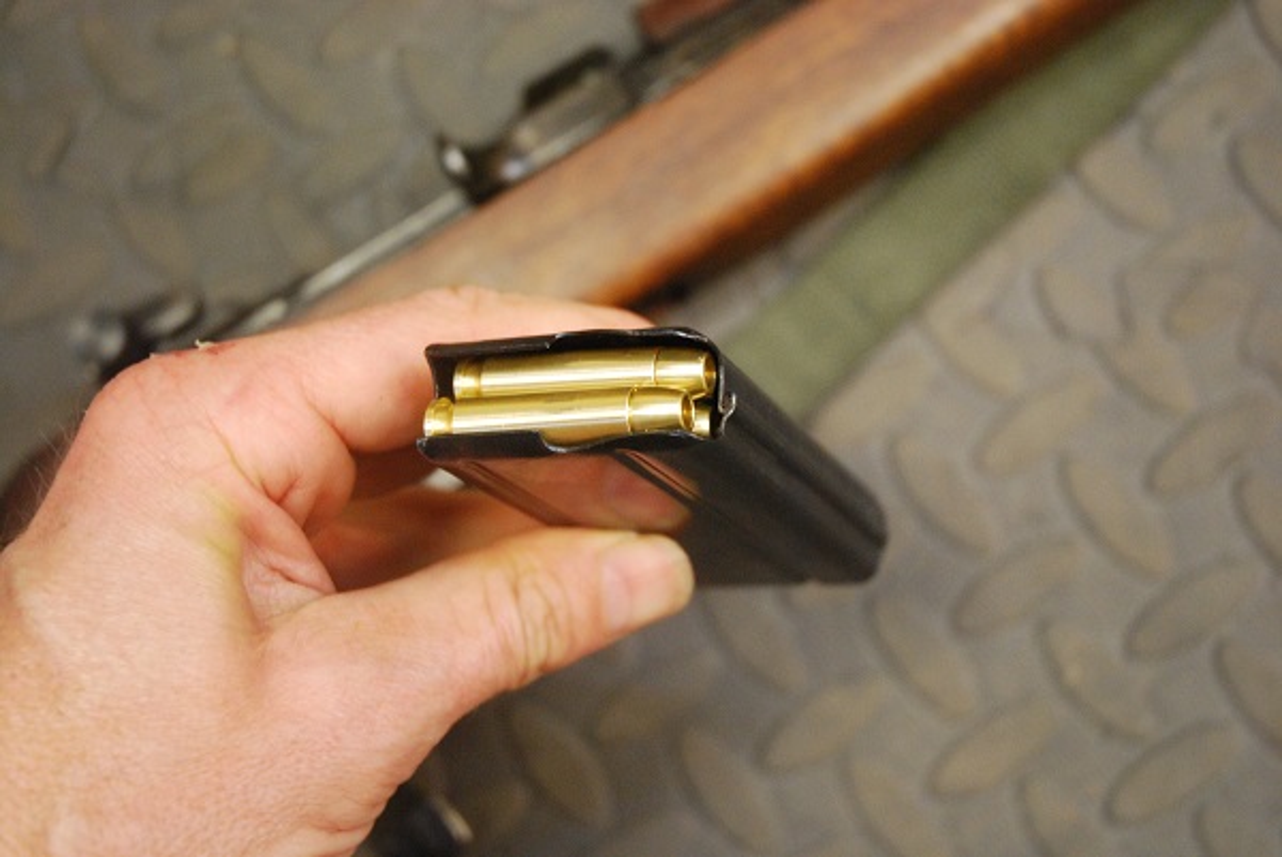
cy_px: 428
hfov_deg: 30.5
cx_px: 641
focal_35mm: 66
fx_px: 2352
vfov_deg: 20.6
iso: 1400
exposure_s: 1/30
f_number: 4.5
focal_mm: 44
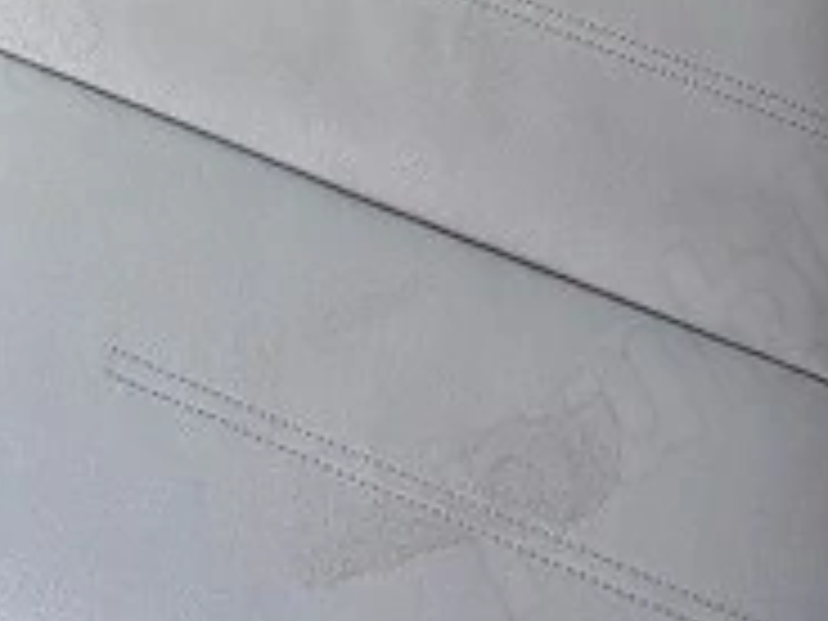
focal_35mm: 76
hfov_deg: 24.7
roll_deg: +14.6
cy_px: -932
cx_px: 50
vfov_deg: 13.4
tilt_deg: -42.3
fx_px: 1818
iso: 50
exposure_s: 1/212
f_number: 2.2
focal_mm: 2.22
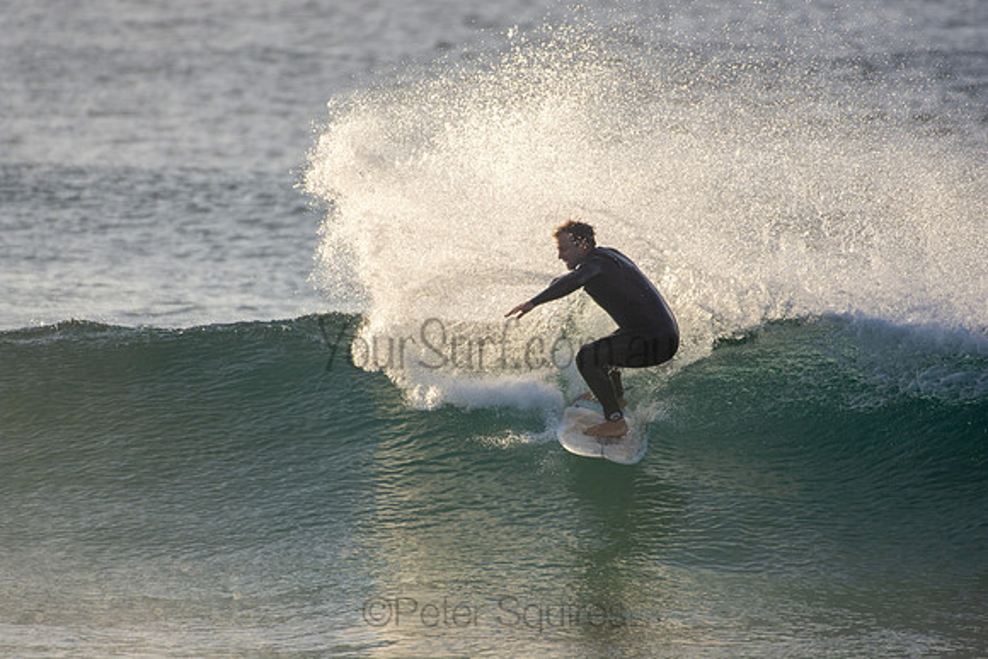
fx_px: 20587
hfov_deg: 2.7
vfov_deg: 1.8
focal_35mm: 750
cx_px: 494
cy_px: 330
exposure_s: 1/1250
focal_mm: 500
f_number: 5.6
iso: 360
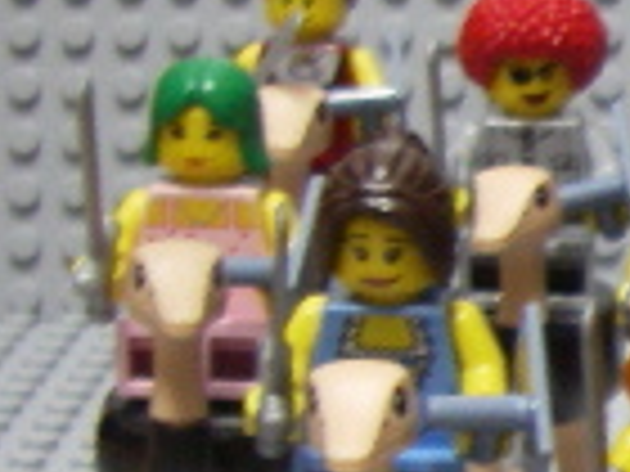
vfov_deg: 8.5
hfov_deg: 10.2
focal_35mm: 174
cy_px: 436
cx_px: 1400
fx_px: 3167
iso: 200
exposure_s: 1/4
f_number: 3.3
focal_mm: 6.3
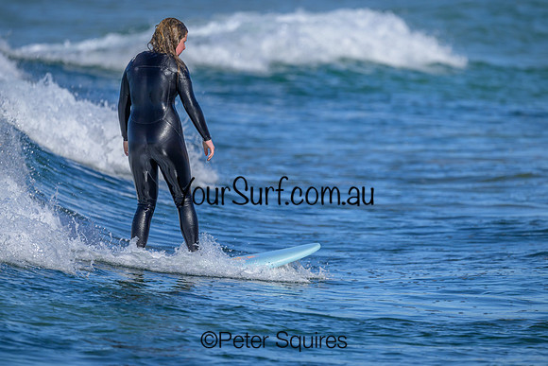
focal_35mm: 840
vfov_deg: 1.6
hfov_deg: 2.5
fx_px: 12795
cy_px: 192
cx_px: 278
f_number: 6.3
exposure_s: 1/2000
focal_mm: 800
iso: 280
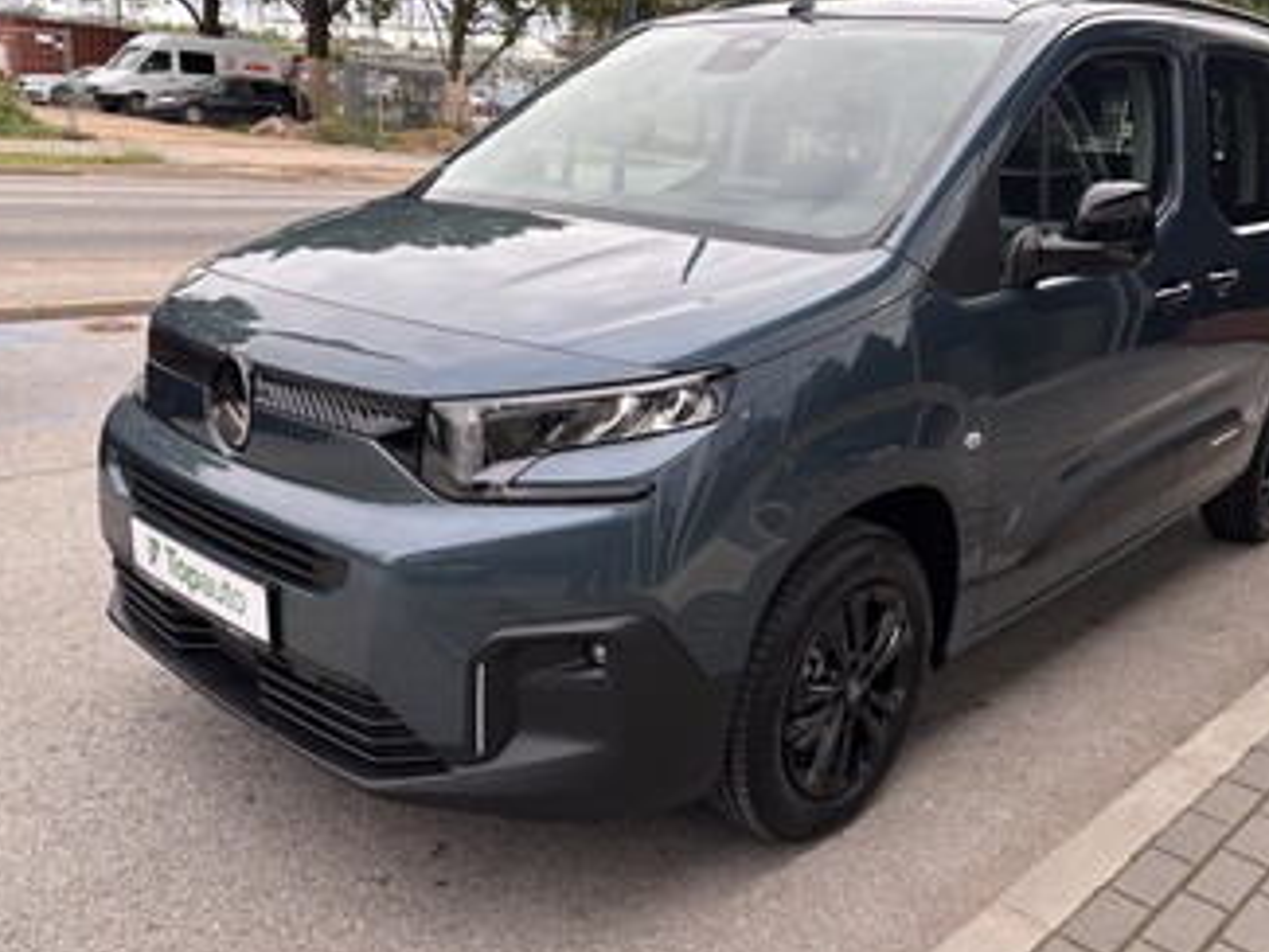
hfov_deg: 56.6
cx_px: 718
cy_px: 437
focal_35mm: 32
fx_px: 1174
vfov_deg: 44.1
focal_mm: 5.96
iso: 50
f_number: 1.6
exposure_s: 1/697
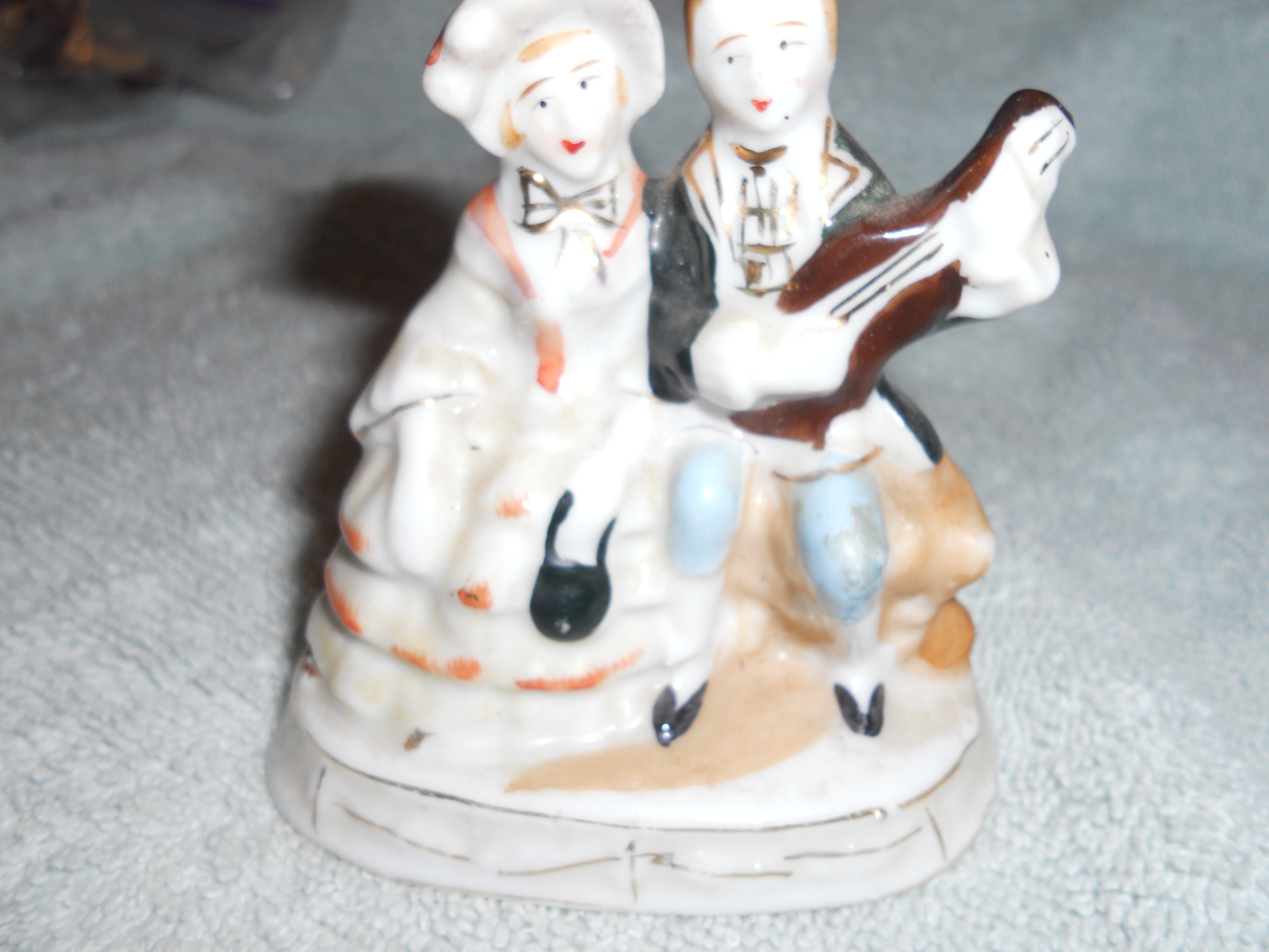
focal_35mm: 32
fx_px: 1173
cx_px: 634
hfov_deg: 56.8
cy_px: 476
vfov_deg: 44.2
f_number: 8.8
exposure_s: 1/25
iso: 80
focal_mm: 5.8
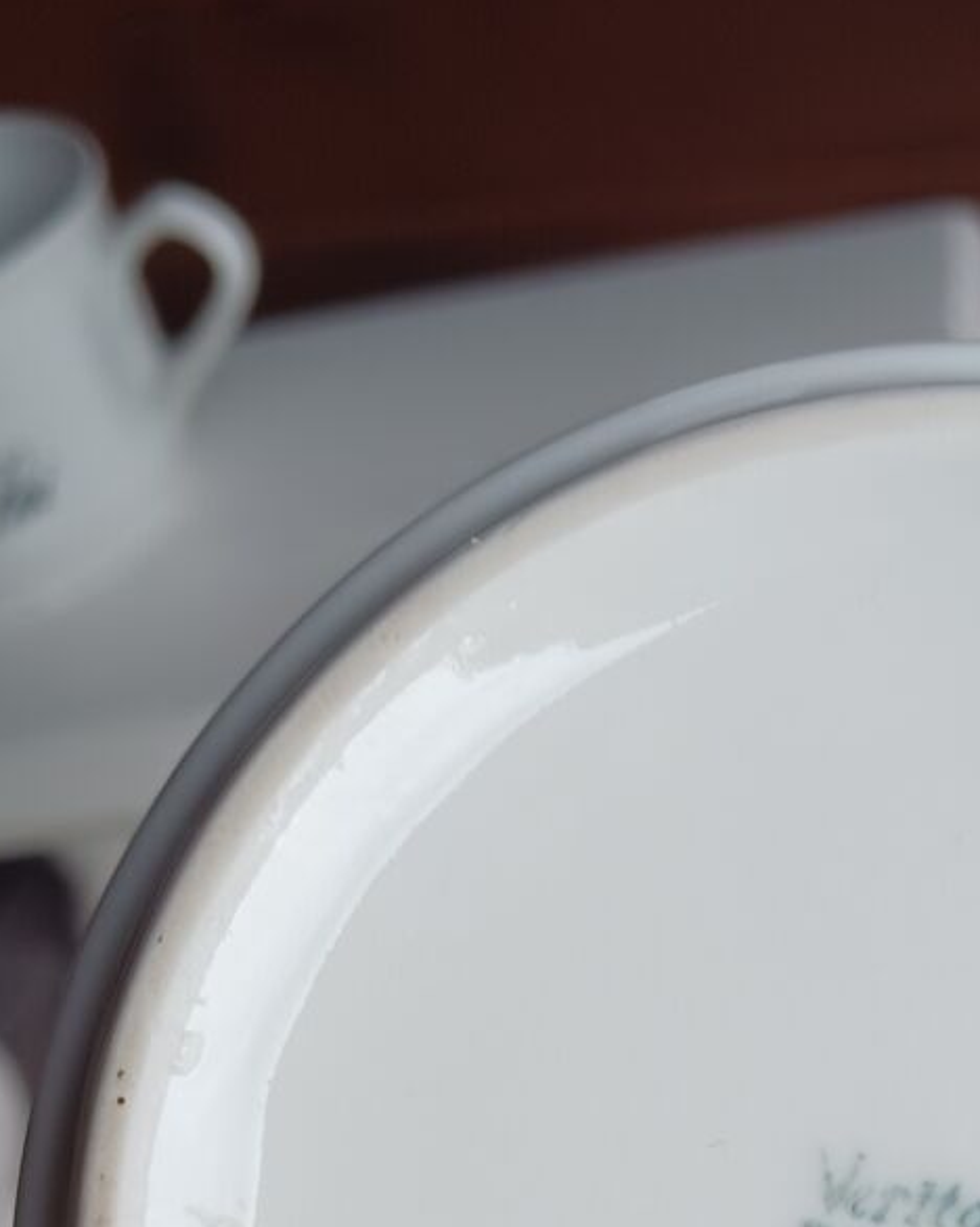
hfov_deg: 25.0
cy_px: 1220
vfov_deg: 29.4
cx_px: 762
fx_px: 2178
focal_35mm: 60
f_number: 1.8
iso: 160
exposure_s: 1/50
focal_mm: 4
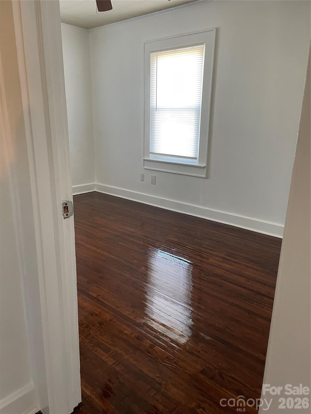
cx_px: 156
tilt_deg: -15.3
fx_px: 311
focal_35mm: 26
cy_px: 207
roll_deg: -0.6
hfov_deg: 53.1
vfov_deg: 67.3
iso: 200
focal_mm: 4.2
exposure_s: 1/60
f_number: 1.6
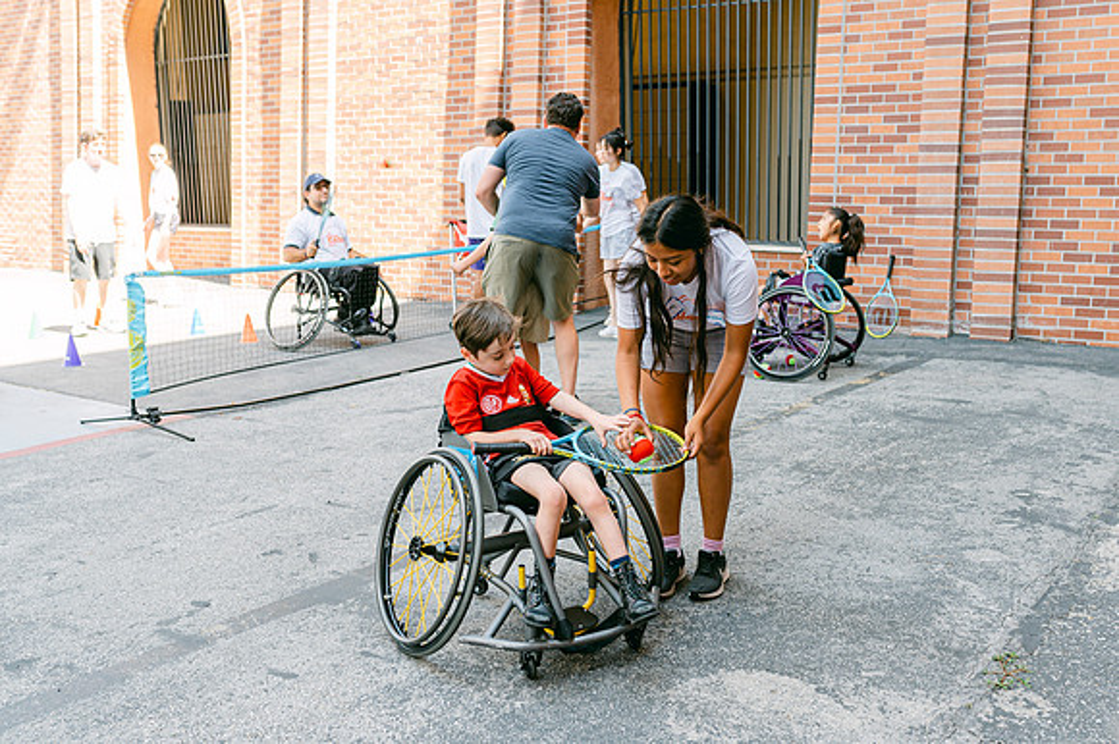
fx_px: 1199
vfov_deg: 34.5
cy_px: 369
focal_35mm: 39
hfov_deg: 50.0
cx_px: 607
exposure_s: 1/125
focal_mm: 35
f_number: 4
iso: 125
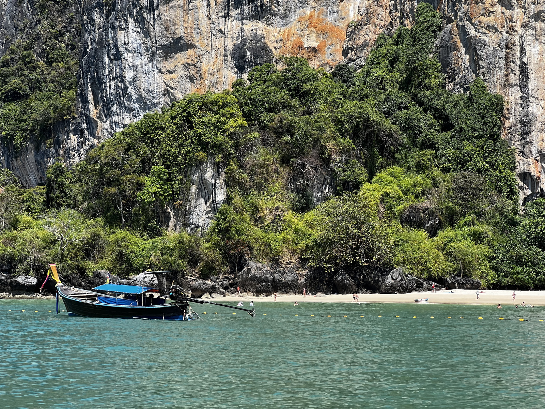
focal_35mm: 77
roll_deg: -0.7
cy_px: 204
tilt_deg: +4.3
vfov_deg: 19.1
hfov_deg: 25.3
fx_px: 1212
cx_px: 272
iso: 32
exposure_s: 1/430
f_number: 2.8
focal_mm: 9
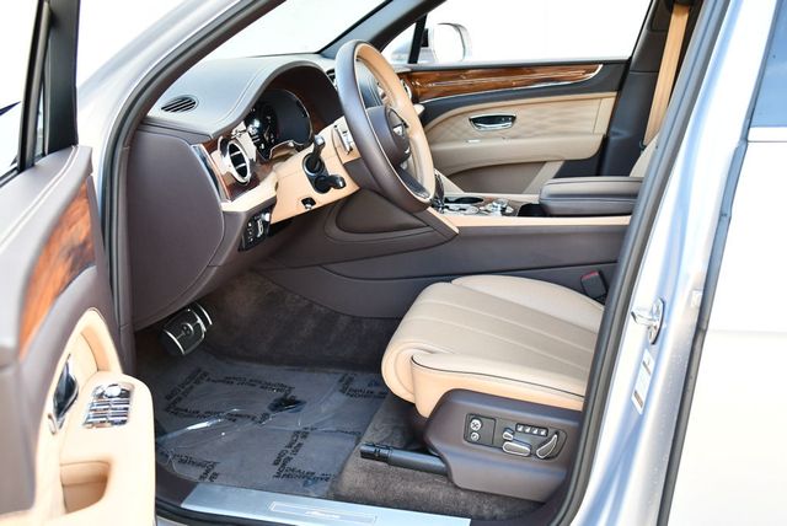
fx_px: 788
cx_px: 394
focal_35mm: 36
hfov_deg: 53.1
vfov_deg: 36.9
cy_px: 263
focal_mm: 18
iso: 800
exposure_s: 1/200
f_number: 3.5
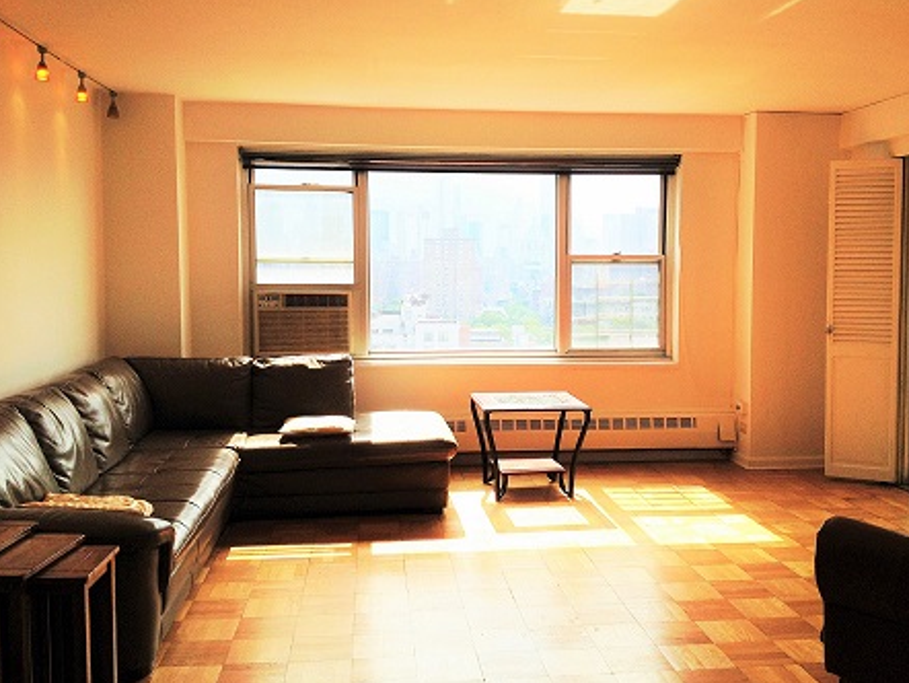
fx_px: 998
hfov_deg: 48.9
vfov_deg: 37.7
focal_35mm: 38
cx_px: 481
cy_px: 321
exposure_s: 1/409
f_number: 2.4
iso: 50
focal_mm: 4.28
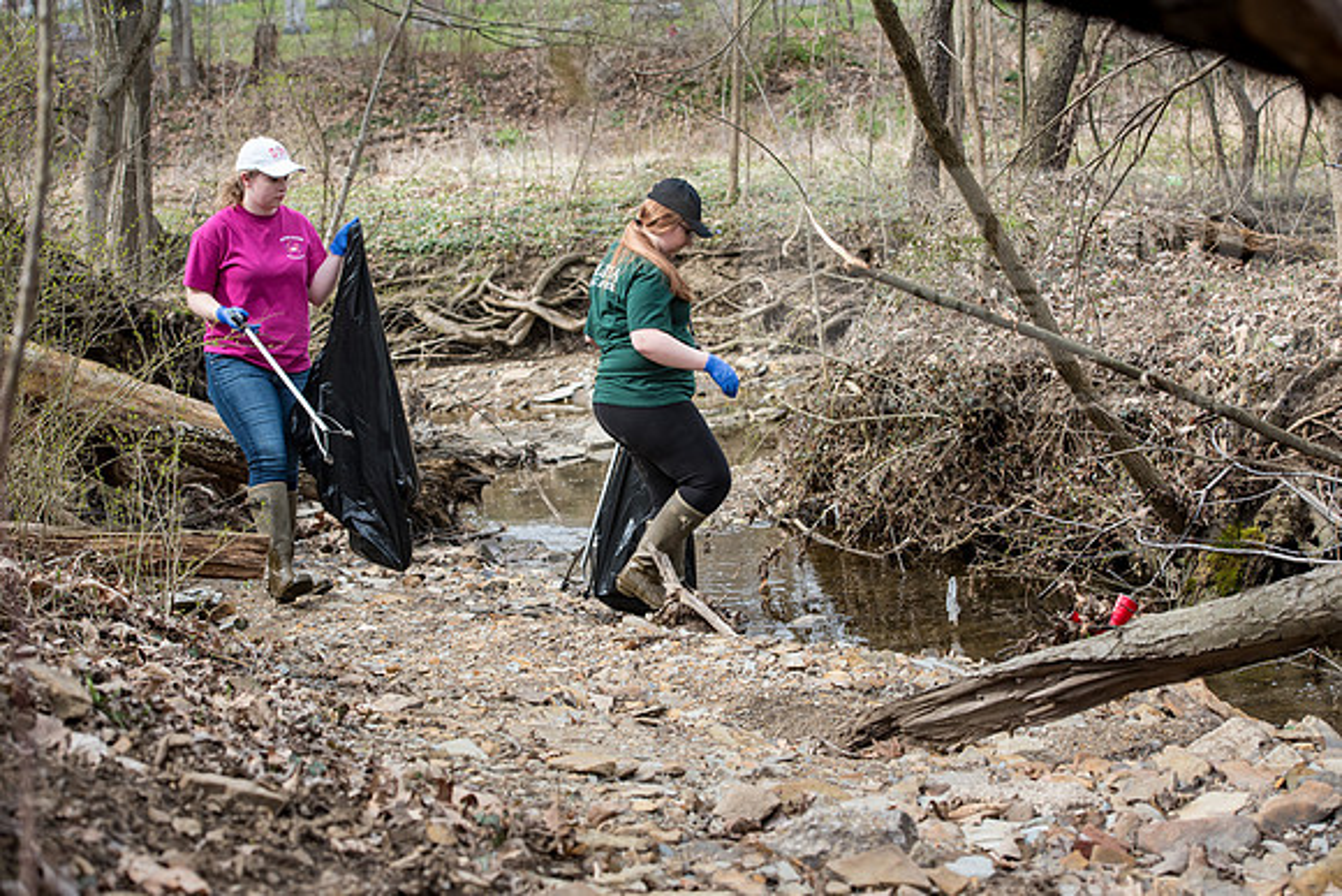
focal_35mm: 70
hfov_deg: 28.8
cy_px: 448
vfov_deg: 19.5
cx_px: 671
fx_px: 2610
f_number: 6.3
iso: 250
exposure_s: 1/320
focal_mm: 70
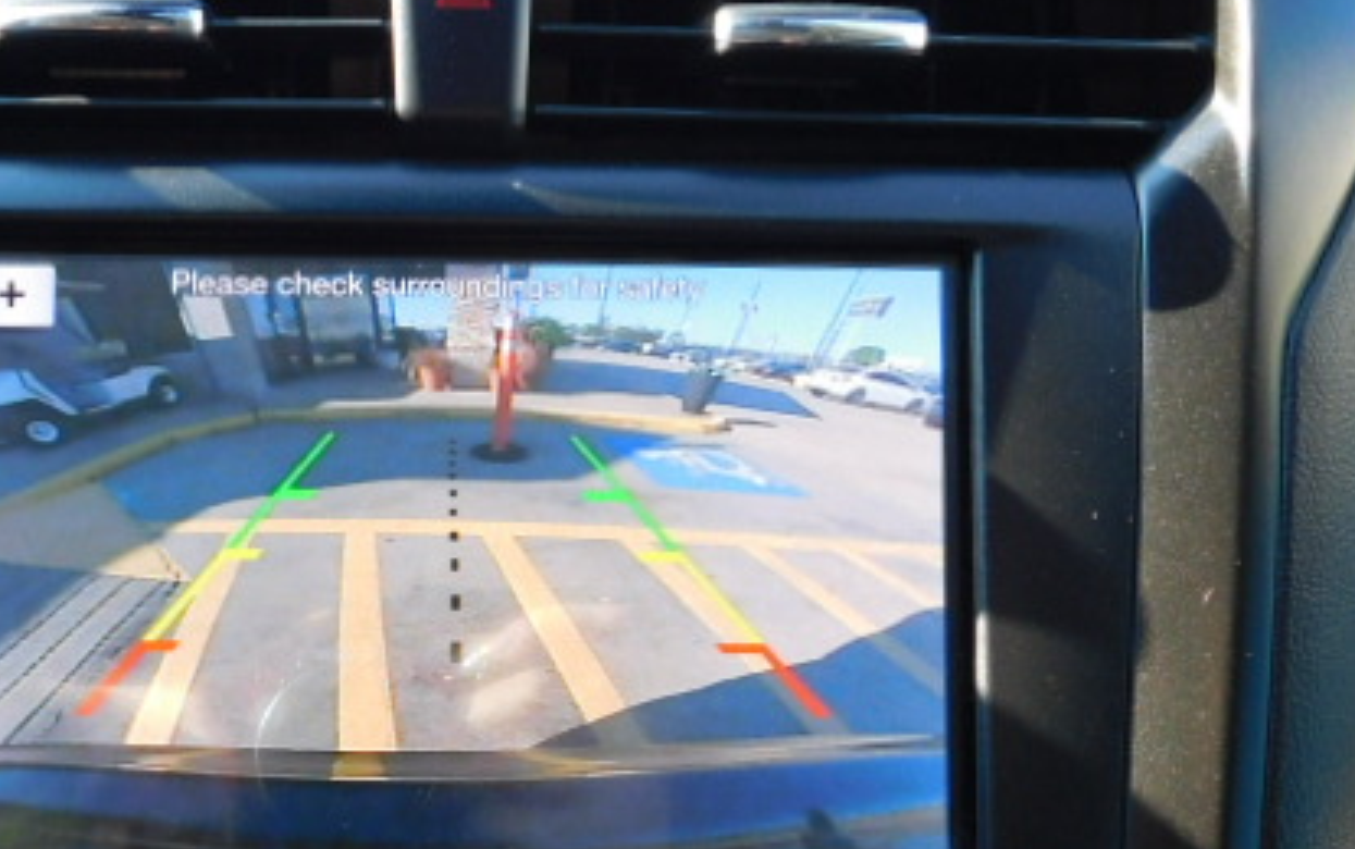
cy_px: 653
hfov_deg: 40.3
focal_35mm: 49
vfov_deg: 26.0
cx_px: 405
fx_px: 1811
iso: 125
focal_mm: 5.3
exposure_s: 1/50
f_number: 3.2
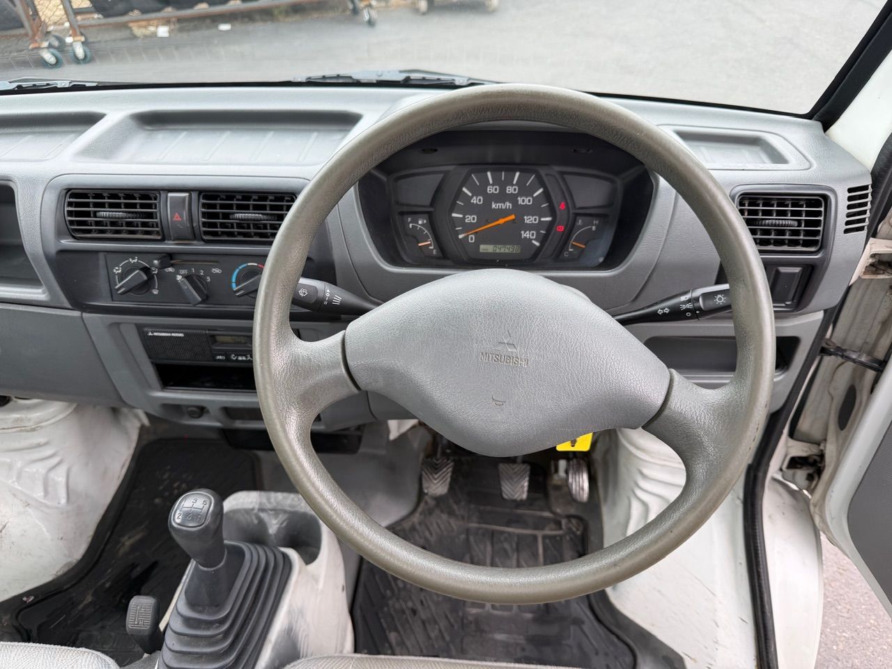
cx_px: 446
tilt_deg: -40.1
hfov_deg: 71.6
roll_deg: +0.2
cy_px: 334
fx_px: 618
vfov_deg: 56.8
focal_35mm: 24
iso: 64
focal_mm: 6.76
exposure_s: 1/215
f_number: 1.78
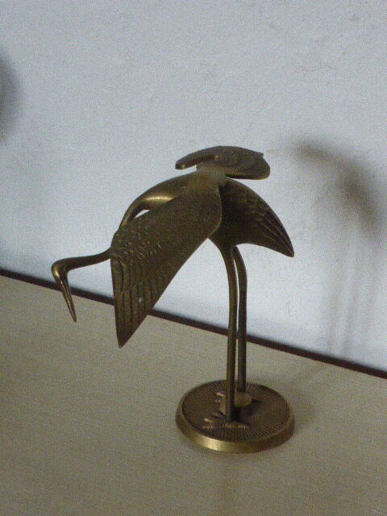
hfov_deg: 13.3
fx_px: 1655
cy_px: 258
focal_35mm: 111
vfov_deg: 17.7
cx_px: 194
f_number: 5.3
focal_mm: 18.2
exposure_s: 1/160
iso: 1600
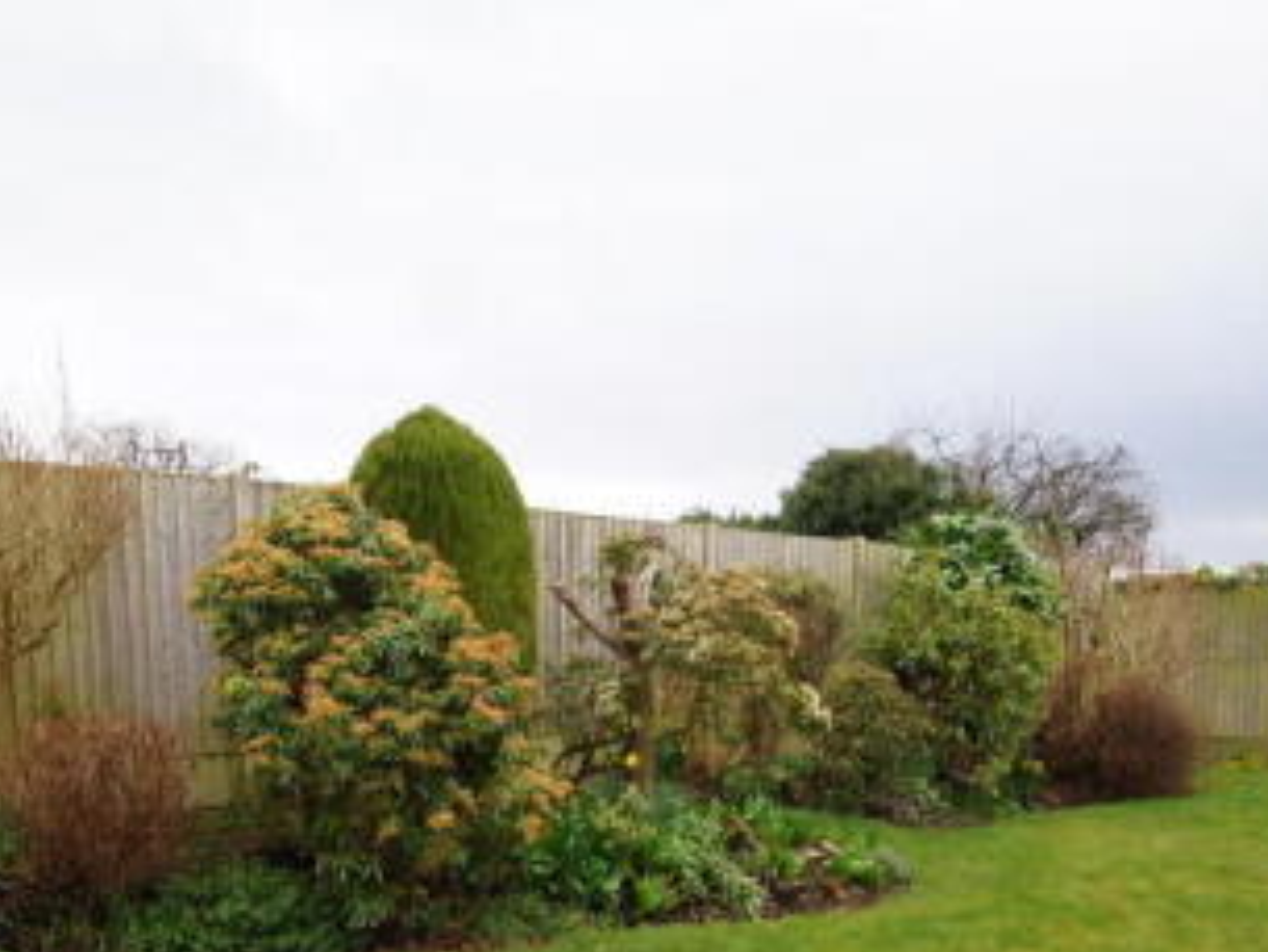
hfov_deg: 58.2
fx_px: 1136
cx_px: 561
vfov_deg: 43.3
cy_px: 767
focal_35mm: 31
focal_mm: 10
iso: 100
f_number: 9
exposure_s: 1/40
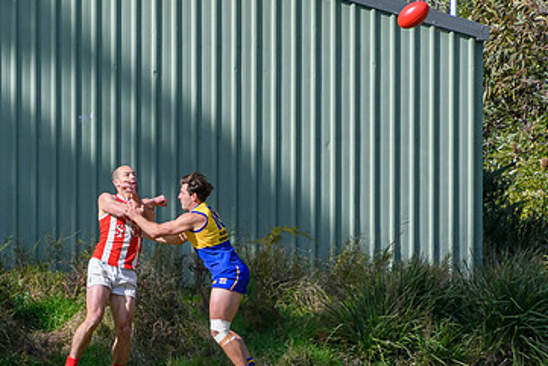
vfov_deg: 1.4
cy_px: 287
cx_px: 177
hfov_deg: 2.1
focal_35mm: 971
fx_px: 14786
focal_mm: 300
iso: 800
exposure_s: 1/2000
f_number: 8
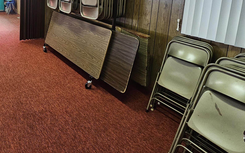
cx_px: 46
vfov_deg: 42.9
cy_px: 10
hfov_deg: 63.8
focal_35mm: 26
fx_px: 174
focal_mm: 2.2
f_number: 2.2
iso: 250
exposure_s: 1/60
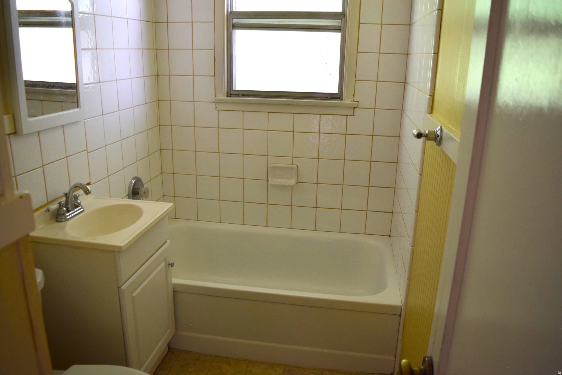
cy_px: 188
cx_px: 281
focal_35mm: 27
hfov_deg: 67.4
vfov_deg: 47.9
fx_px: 421
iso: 500
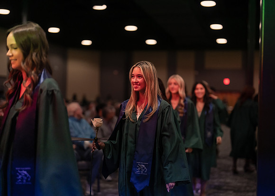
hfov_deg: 36.7
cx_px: 138
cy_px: 98
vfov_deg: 26.6
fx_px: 415
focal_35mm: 53
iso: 1250
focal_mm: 50
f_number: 1.2
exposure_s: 1/500
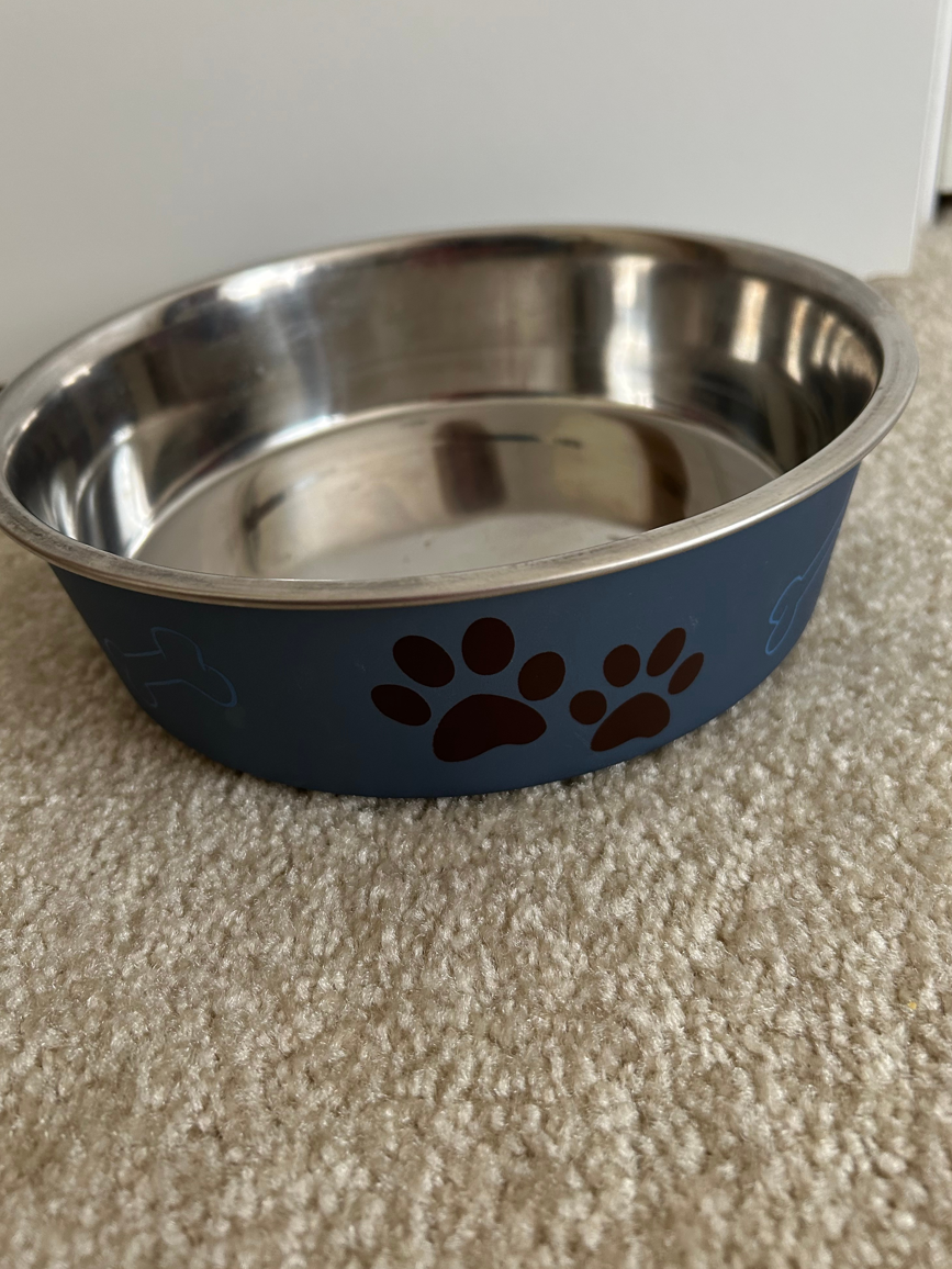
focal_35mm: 27
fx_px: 990
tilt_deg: -34.7
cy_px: 613
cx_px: 462
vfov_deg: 65.3
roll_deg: +8.1
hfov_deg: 51.3
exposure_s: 1/60
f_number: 1.5
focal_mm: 5.7
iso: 200
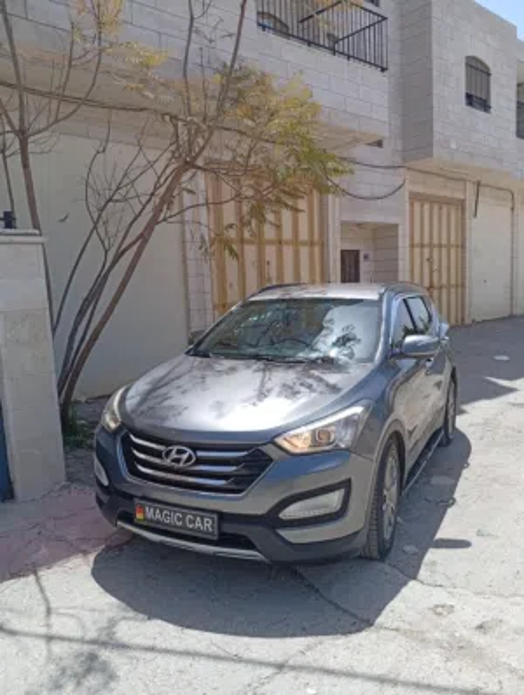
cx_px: 262
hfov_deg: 51.5
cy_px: 348
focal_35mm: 27
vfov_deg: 65.2
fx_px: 543
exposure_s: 1/569
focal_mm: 3.98
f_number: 1.8
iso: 50
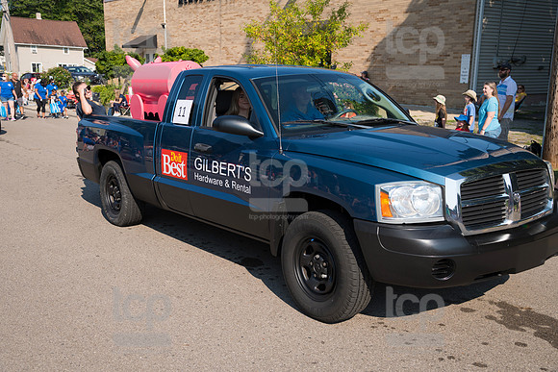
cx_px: 279
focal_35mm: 38
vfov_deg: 35.1
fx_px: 589
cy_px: 186
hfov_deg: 50.7
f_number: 6.3
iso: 320
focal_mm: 38
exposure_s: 1/800
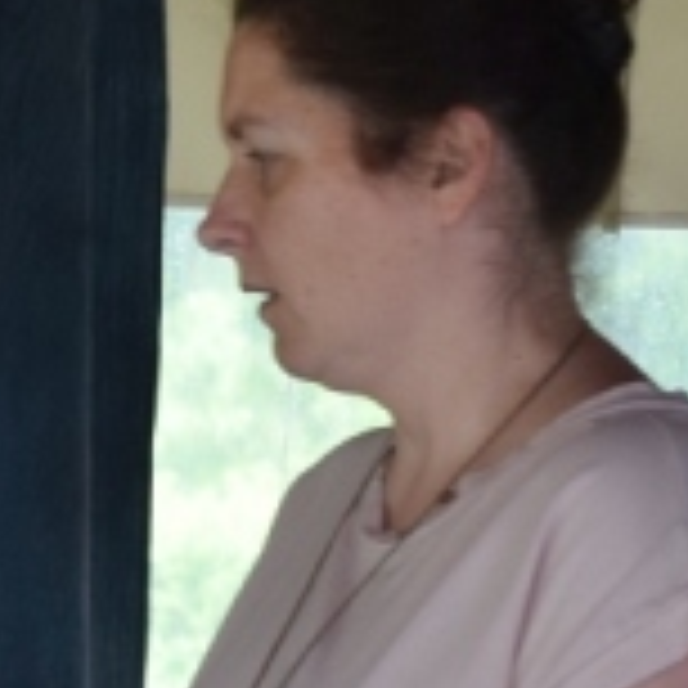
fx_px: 4812
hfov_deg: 8.2
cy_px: 324
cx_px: 450
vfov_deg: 8.2
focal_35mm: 214
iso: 800
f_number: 8
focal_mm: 32
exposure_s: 1/250
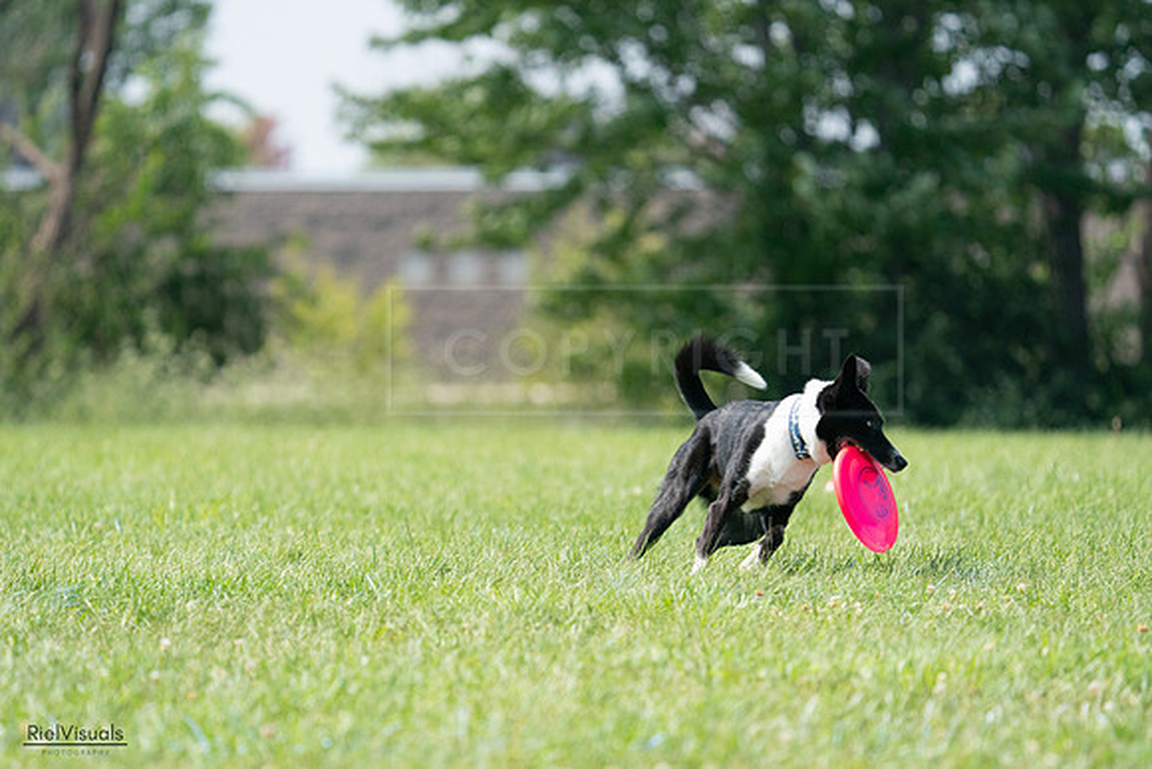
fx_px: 10178
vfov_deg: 4.3
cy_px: 384
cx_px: 576
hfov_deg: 6.5
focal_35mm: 318
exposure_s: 1/4000
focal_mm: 318
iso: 1600
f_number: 6.3
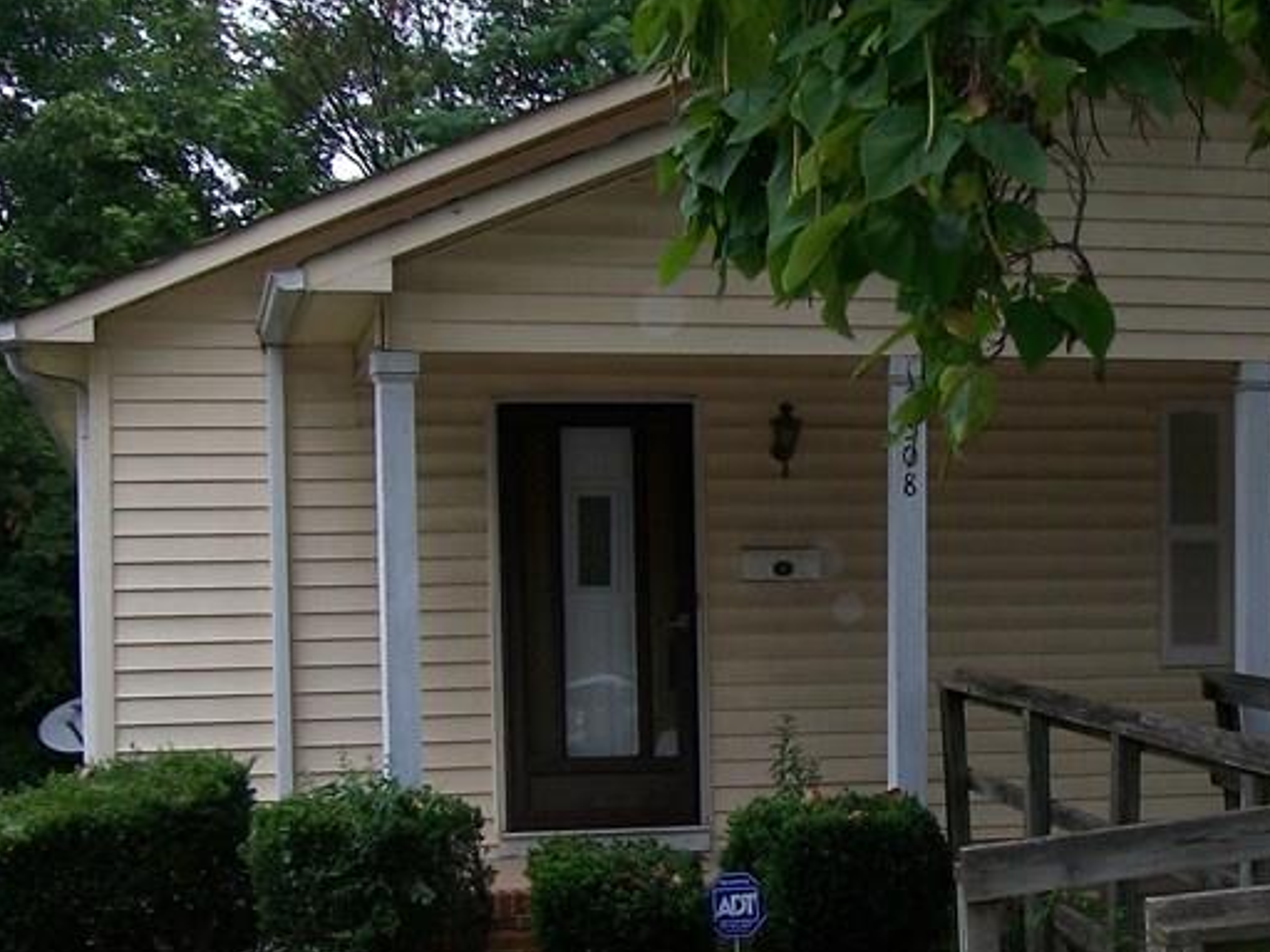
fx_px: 2642
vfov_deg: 20.3
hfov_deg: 26.7
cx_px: 928
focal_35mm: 72
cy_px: 692
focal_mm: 6
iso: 80
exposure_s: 1/200
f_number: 2.7
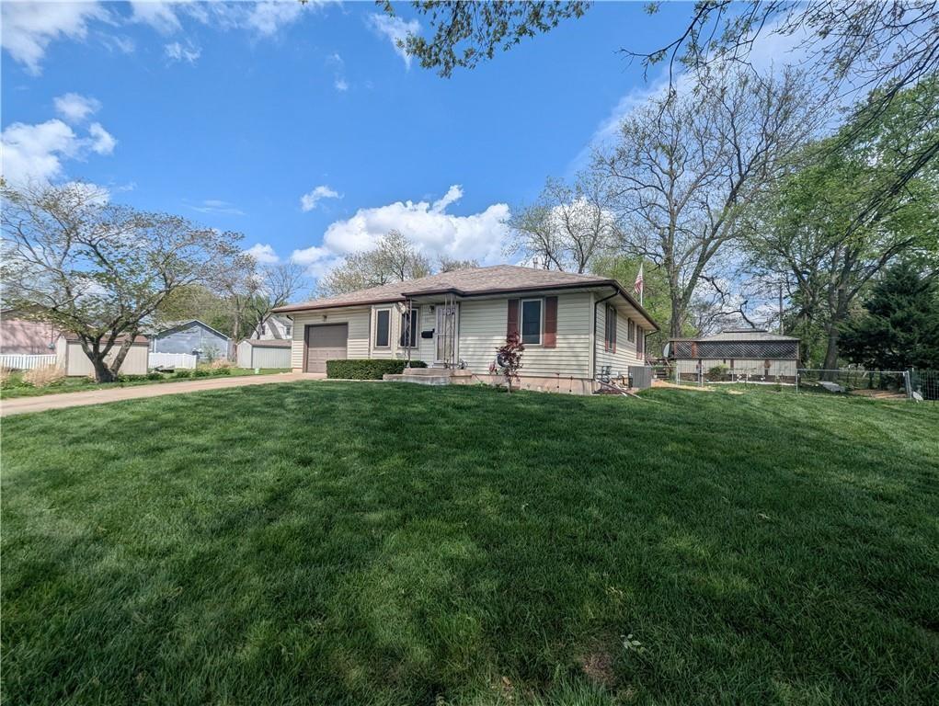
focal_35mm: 13
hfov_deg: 106.1
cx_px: 470
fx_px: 353
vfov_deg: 90.0
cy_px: 353
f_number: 2.2
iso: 47
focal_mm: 1.95
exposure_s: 1/1842
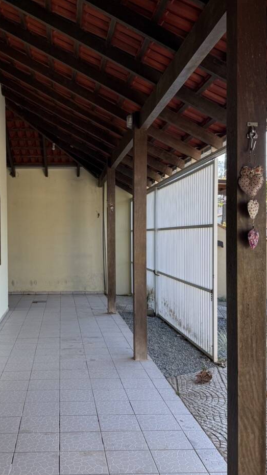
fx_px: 453
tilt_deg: -0.3
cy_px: 244
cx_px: 70
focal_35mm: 36
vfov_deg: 55.3
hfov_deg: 32.3
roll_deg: +0.3
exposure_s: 1/497
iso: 80
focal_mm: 6.76
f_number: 1.78
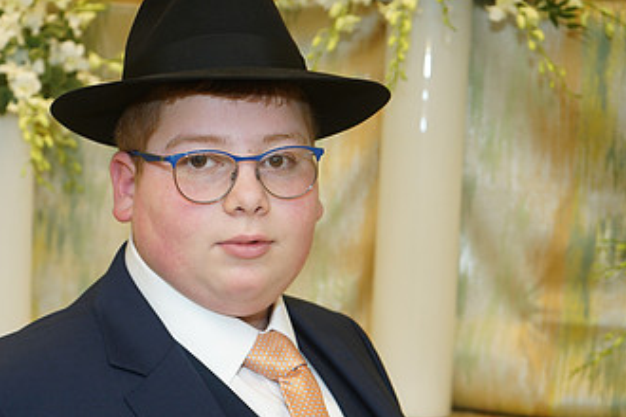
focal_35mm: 86
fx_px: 1495
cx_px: 214
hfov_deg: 23.5
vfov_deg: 15.9
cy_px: 196
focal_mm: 49
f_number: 5
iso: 400
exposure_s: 1/100
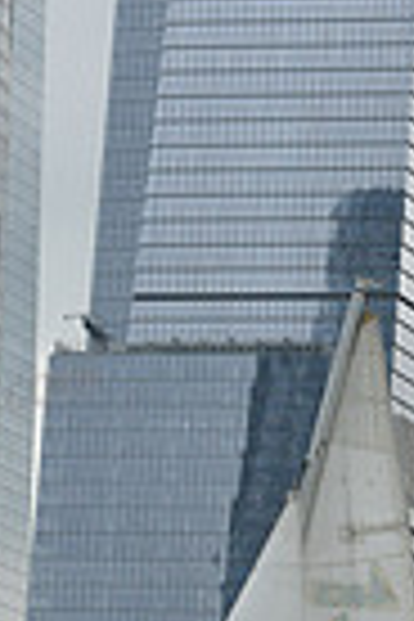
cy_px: 612
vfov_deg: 5.8
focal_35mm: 357
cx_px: 335
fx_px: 6158
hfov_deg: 3.8
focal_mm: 85
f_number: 5.6
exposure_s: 1/1250
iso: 320
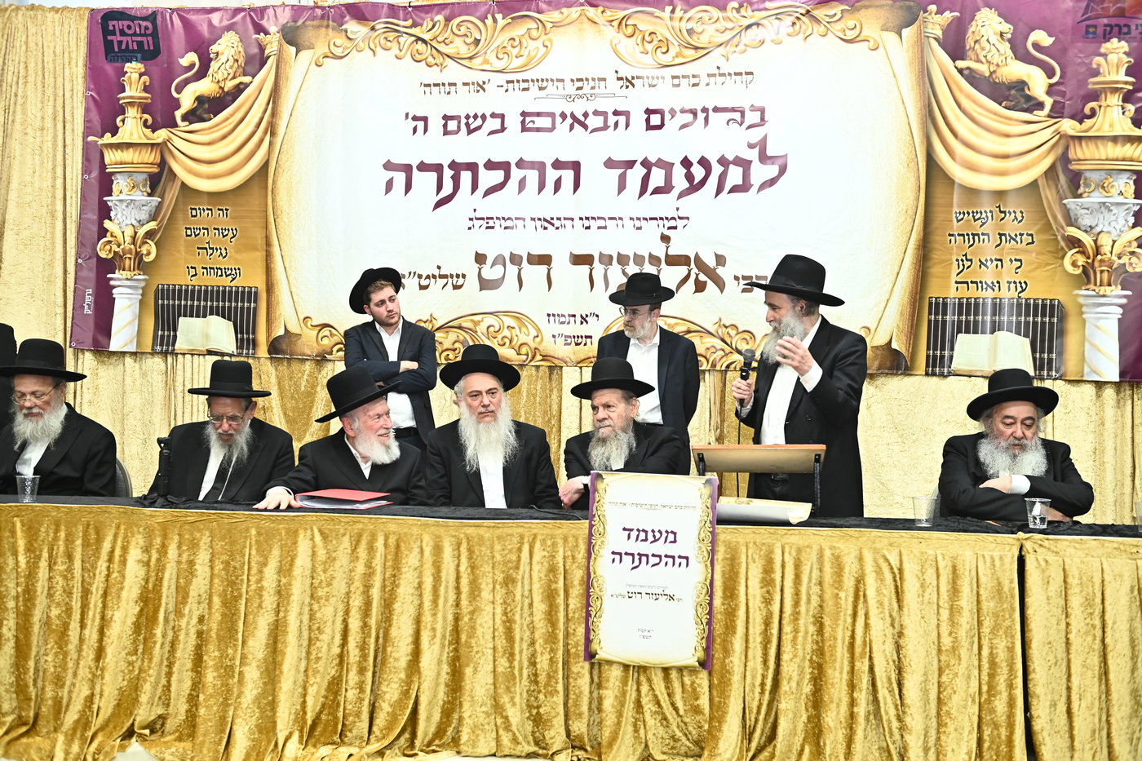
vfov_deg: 35.0
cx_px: 571
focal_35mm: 38
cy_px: 380
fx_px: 1205
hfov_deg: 50.7
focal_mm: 38
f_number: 4
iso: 1600
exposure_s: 1/200
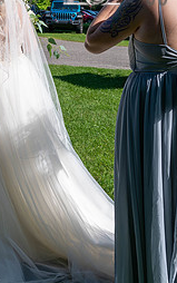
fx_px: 447
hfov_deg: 20.7
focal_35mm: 58
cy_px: 70
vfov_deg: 34.3
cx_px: -44
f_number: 7.1
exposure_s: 1/320
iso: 100
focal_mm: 24
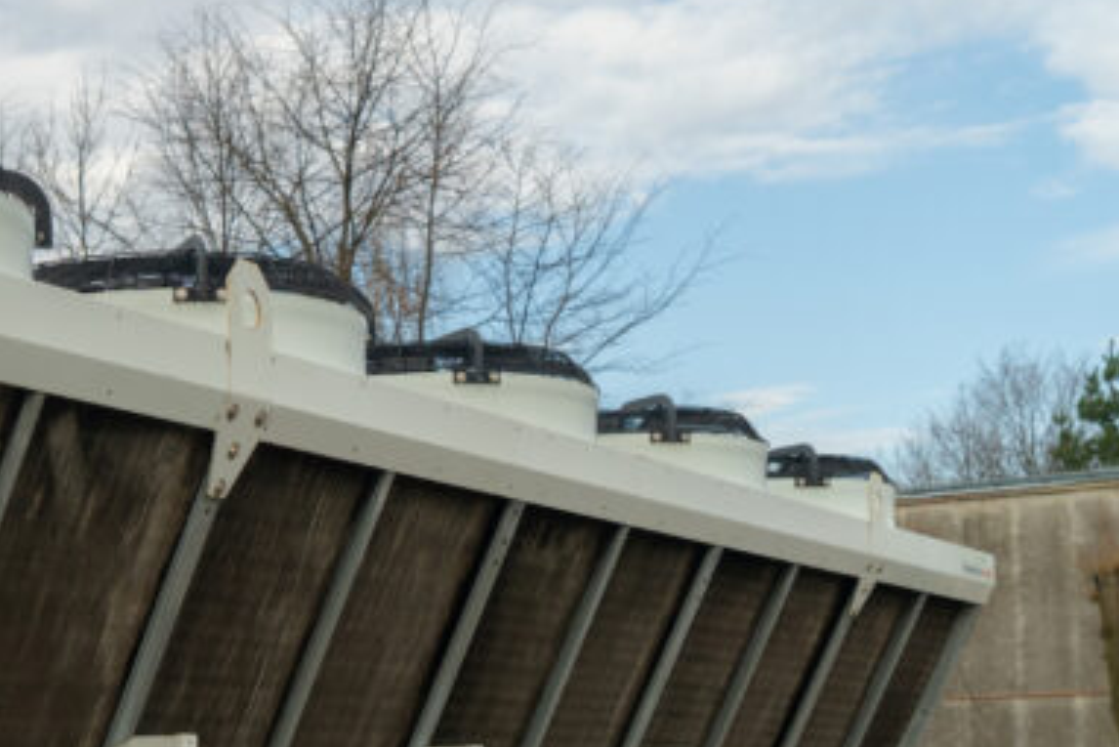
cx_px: -167
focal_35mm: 75
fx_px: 2332
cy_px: 702
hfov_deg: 24.8
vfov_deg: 17.9
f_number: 5
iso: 320
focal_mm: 28
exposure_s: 1/500
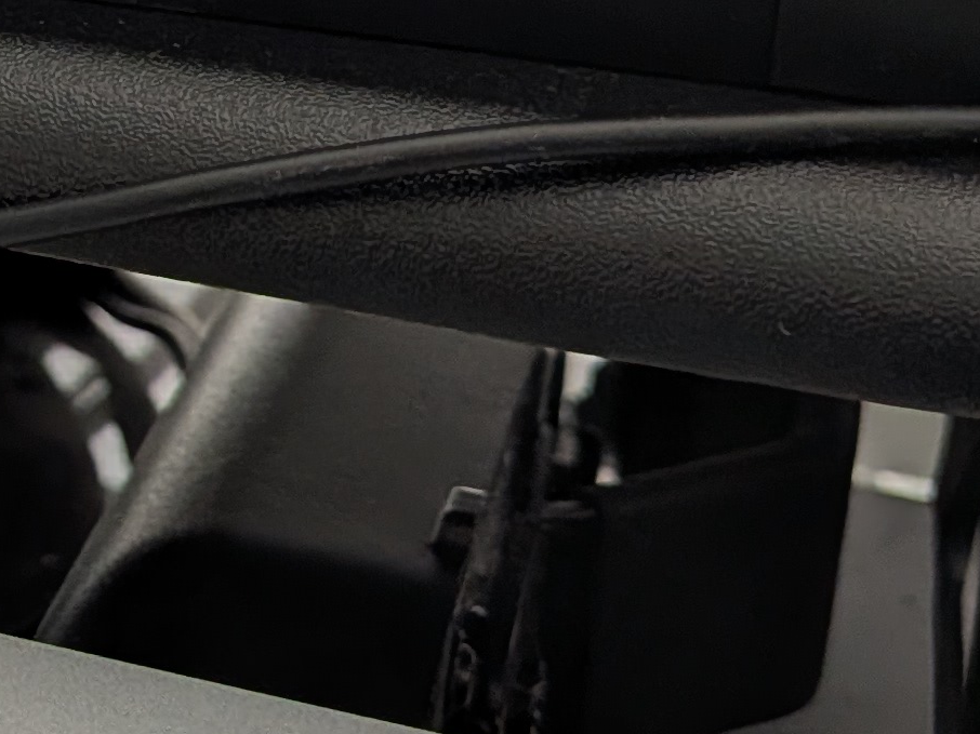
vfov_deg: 13.5
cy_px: -196
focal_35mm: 106
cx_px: -428
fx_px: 3000
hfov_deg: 17.0
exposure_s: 1/24
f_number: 1.7
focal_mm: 4.53
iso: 83
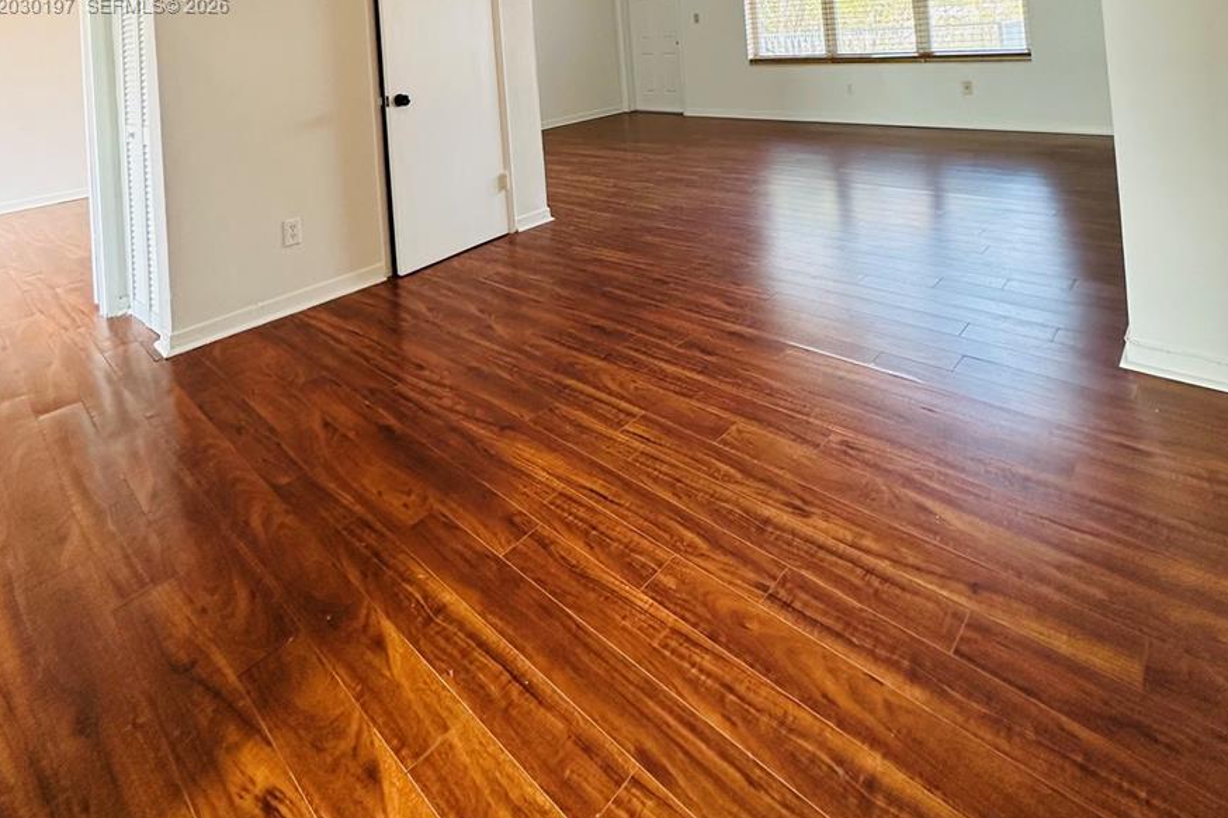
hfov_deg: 84.0
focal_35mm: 20
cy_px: 7
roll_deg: +3.3
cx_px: 600
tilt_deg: +2.7
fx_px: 682
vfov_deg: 50.5
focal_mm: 2.22
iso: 160
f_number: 2.2
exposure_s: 1/60
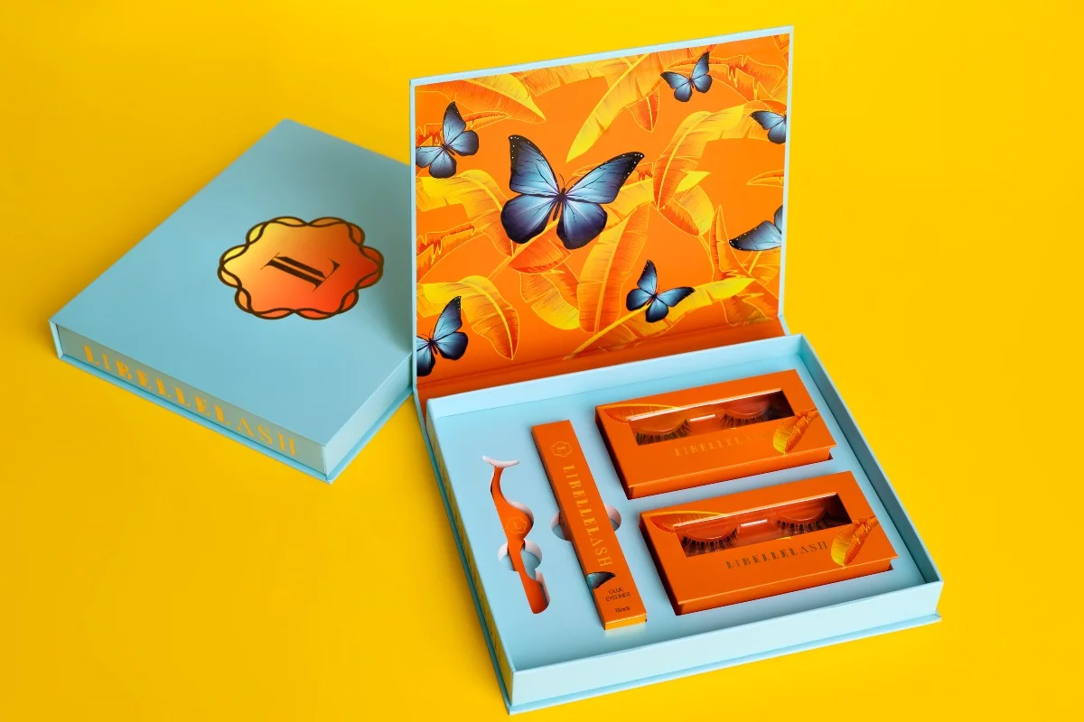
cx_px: 542
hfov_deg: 38.2
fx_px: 1566
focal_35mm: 52
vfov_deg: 26.0
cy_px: 361
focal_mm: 52
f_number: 8
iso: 160
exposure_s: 1/160
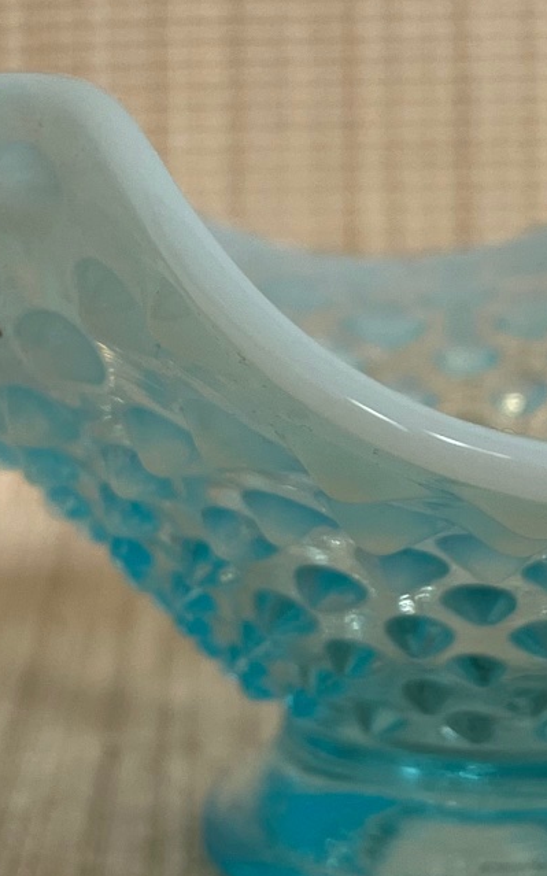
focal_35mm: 87
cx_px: 270
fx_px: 2077
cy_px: 319
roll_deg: -0.2
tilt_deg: -6.3
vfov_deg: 23.8
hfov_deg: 15.0
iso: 125
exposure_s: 1/120
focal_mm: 4.2
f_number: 1.6
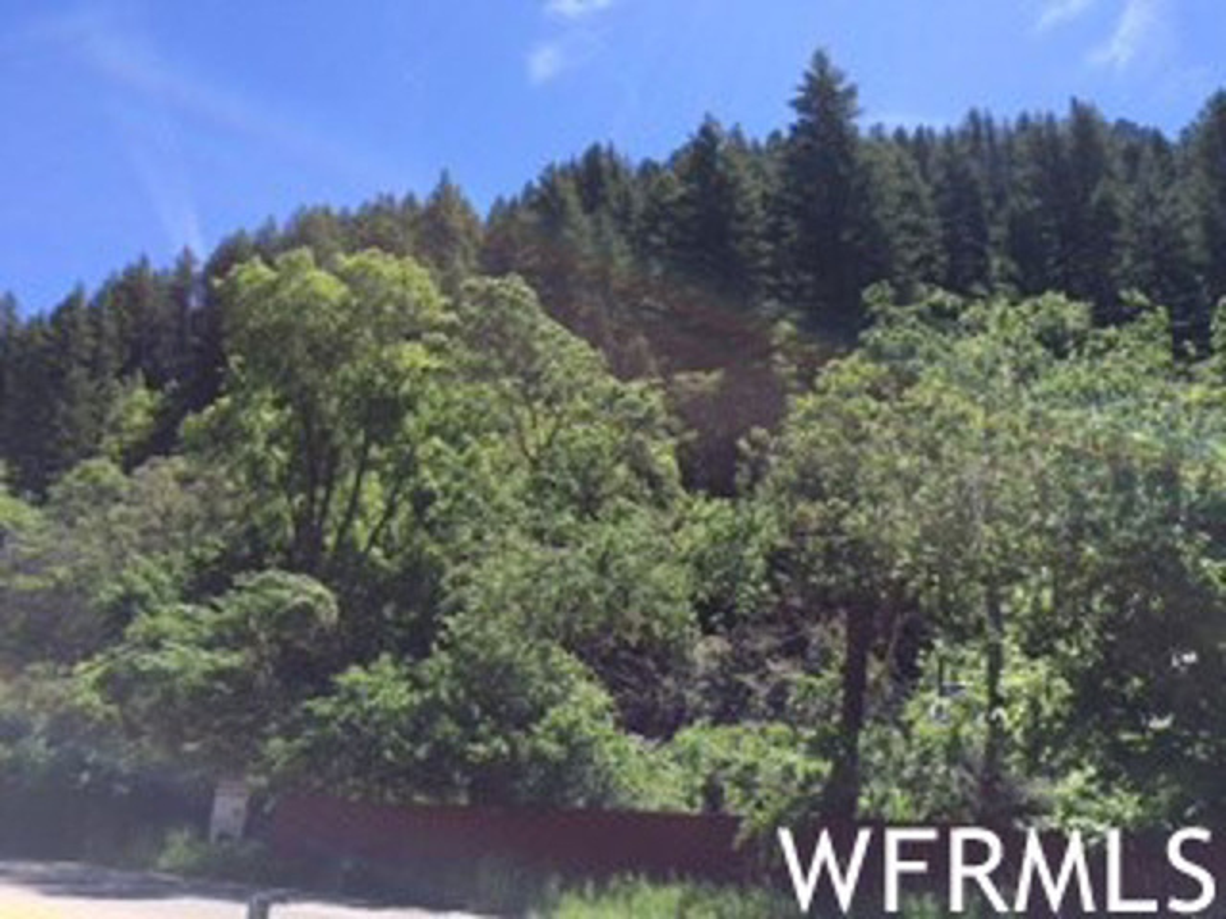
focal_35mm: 29
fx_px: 1027
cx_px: 613
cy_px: 460
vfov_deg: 48.2
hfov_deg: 61.7
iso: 32
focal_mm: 4.15
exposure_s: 1/1414
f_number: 2.2
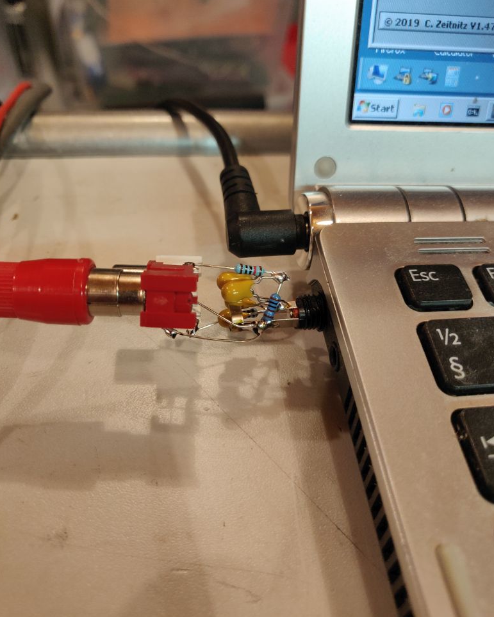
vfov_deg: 63.9
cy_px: 279
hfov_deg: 53.2
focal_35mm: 27
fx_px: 494
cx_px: 250
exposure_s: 1/25
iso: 500
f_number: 1.7
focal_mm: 4.25
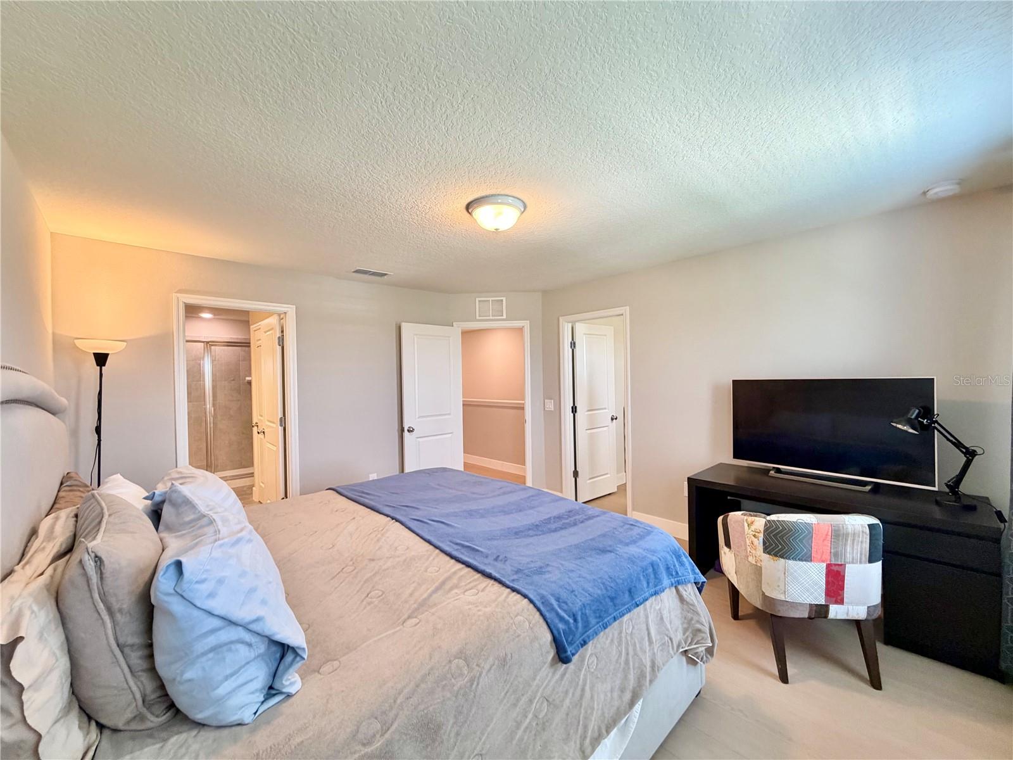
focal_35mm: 14
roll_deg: +0.9
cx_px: 506
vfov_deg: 85.7
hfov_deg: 102.1
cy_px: 380
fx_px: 410
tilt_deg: -1.0
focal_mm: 2.22
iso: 320
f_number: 2.2
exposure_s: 1/60
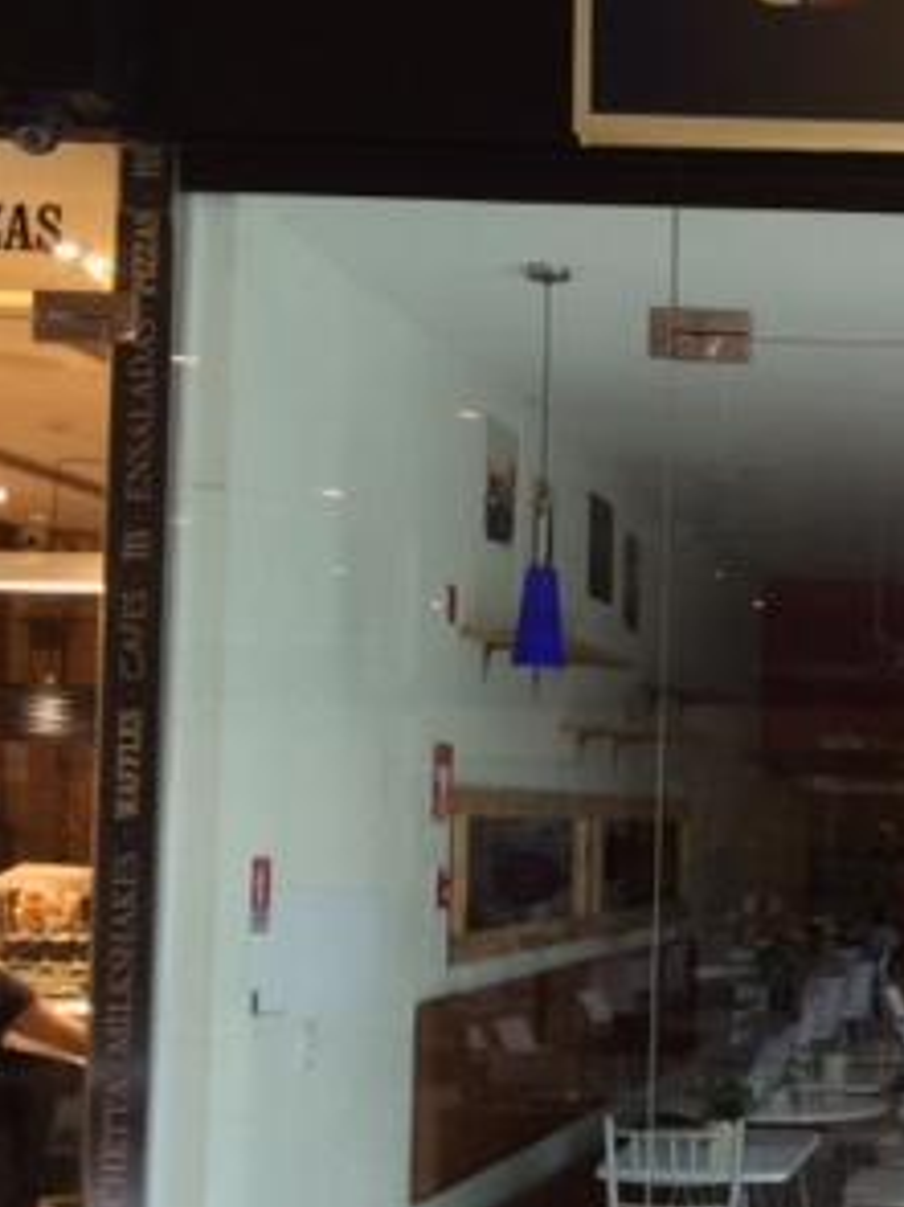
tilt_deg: +1.2
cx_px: 1207
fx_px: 2195
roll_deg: -1.2
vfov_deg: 30.6
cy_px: 749
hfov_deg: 20.9
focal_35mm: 63
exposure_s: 1/30
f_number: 2.2
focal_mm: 4.15
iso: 125
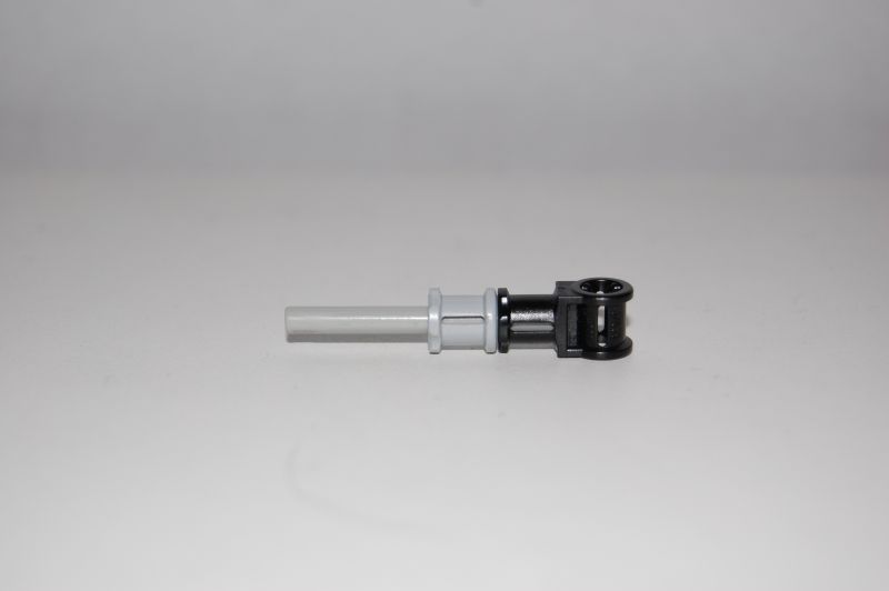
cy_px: 296
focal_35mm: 82
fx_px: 2036
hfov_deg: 24.6
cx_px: 444
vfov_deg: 16.5
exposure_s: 1/60
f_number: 5.6
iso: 400
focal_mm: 55
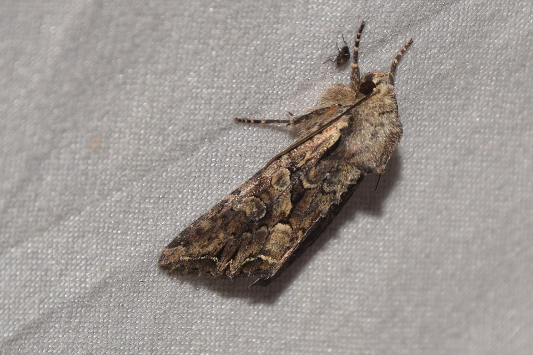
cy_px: 178
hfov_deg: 9.8
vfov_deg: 6.5
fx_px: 3109
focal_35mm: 210
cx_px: 266
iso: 100
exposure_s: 1/160
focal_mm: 140
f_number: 13
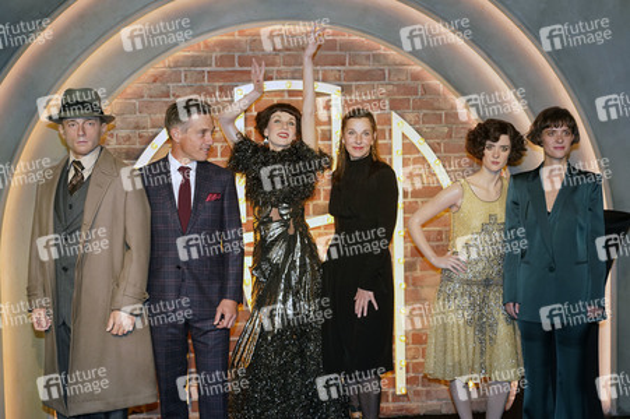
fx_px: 804
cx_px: 315
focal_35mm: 46
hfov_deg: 42.8
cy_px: 210
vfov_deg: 29.2
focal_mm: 46
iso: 2000
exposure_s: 1/100
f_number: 4
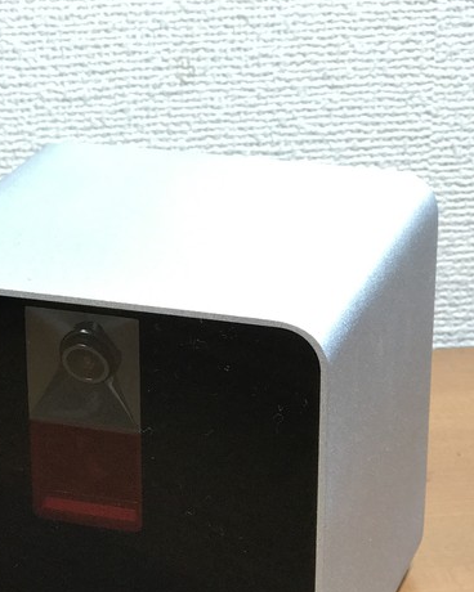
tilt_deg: -24.0
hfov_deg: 13.2
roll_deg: +0.3
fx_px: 2034
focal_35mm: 116
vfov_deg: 16.5
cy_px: 423
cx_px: 84
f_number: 2.8
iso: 160
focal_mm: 6.6
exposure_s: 1/50
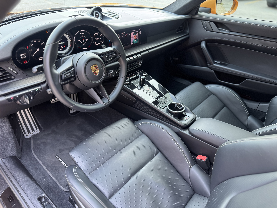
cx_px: 138
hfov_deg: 71.6
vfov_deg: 56.8
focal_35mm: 24
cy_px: 104
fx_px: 192
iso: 200
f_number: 1.78
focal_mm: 6.76
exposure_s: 1/68
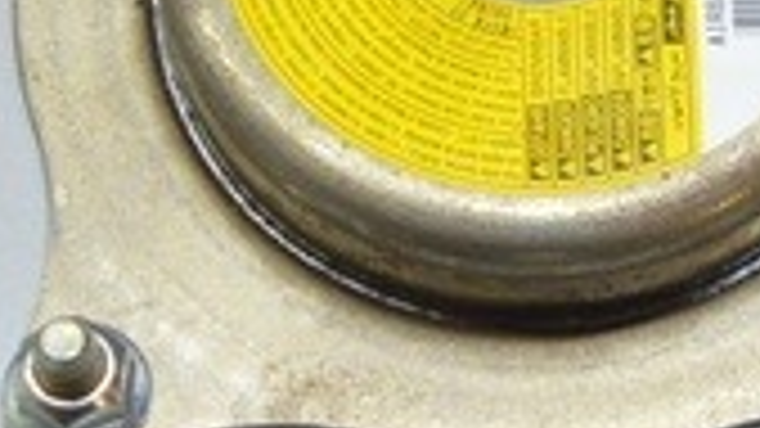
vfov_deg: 6.4
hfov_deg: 11.3
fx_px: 3828
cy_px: 358
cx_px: 495
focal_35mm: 190
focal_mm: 20
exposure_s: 1/50
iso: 400
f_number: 3.5
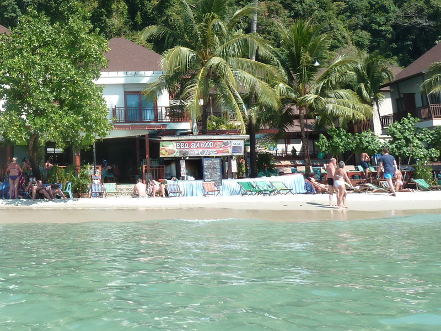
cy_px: 61
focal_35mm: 50
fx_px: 637
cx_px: 17
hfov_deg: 35.2
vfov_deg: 28.4
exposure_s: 1/400
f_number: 4
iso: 80
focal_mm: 4.1
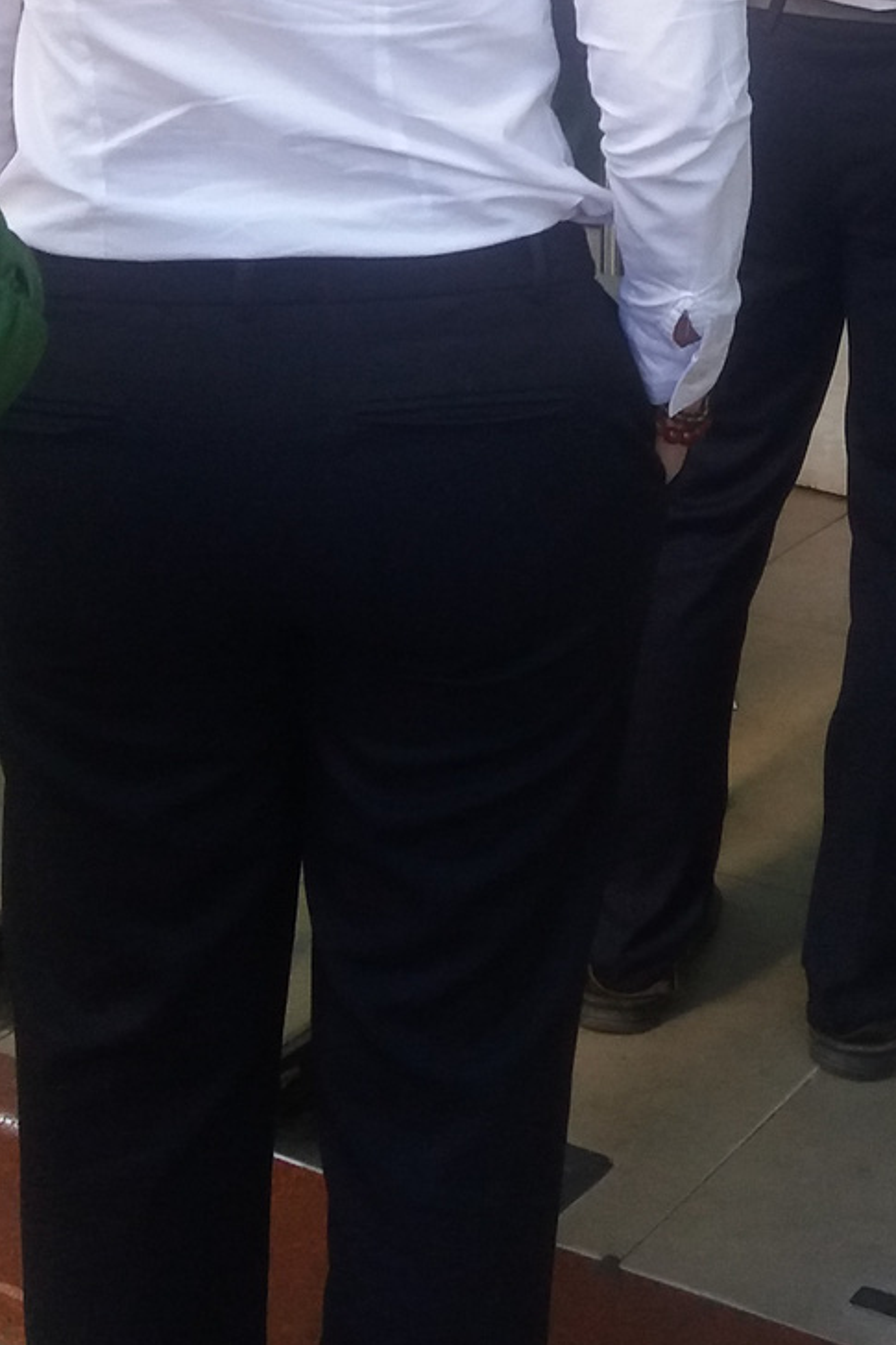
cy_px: -7
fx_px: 2988
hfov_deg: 16.9
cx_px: 732
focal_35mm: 80
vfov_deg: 24.2
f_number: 1.9
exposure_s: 1/100
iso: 125
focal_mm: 3.7
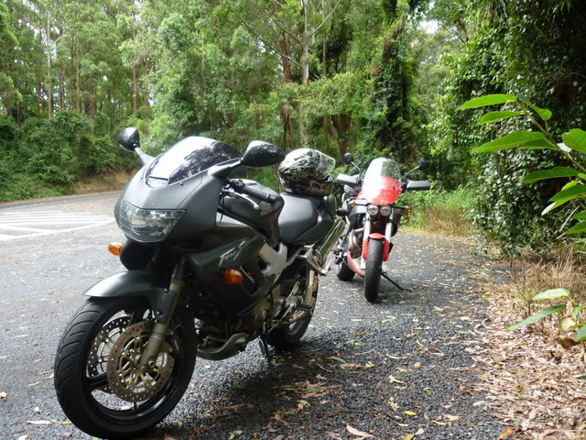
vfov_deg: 45.4
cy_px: 220
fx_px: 525
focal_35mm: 31
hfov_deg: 58.4
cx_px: 293
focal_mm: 5.5
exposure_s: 1/100
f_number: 2.8
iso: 80
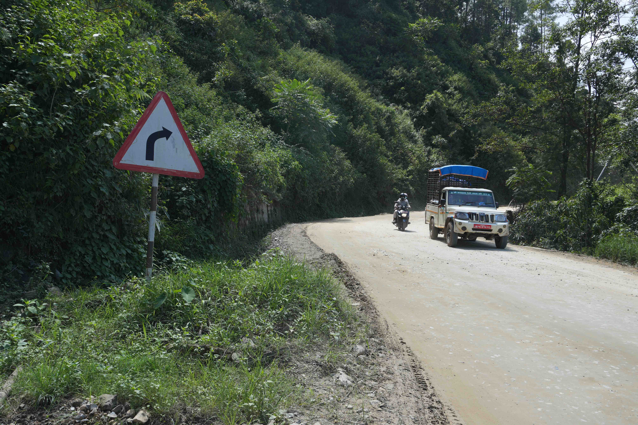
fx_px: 585
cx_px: 319
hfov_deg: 57.2
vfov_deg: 40.0
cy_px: 212
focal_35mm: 33
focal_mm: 22
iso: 100
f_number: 8
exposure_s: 1/125
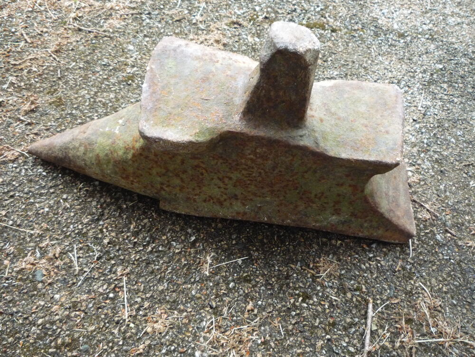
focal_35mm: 30
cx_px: 238
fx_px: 412
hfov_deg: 60.0
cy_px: 178
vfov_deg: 46.8
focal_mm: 5.2
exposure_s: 1/30
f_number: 3.3
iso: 400
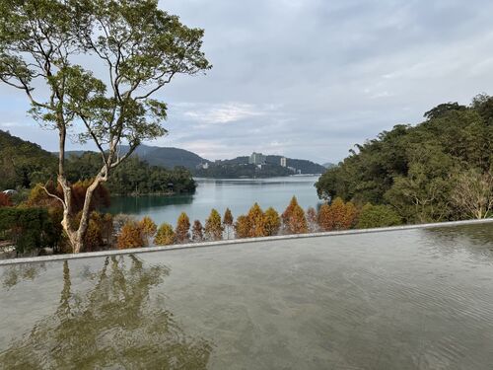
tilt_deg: -3.3
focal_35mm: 24
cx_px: 246
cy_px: 185
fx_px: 342
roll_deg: +0.5
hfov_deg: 71.6
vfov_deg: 56.8
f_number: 1.78
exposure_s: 1/2105
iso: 80
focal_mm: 6.76
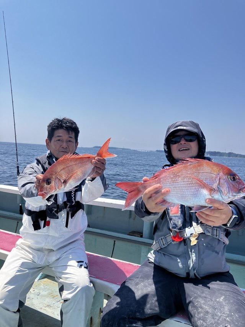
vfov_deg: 63.5
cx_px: 122
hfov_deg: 49.7
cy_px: 164
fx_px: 264
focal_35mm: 28
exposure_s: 1/1567
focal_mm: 3.99
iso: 32
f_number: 1.8
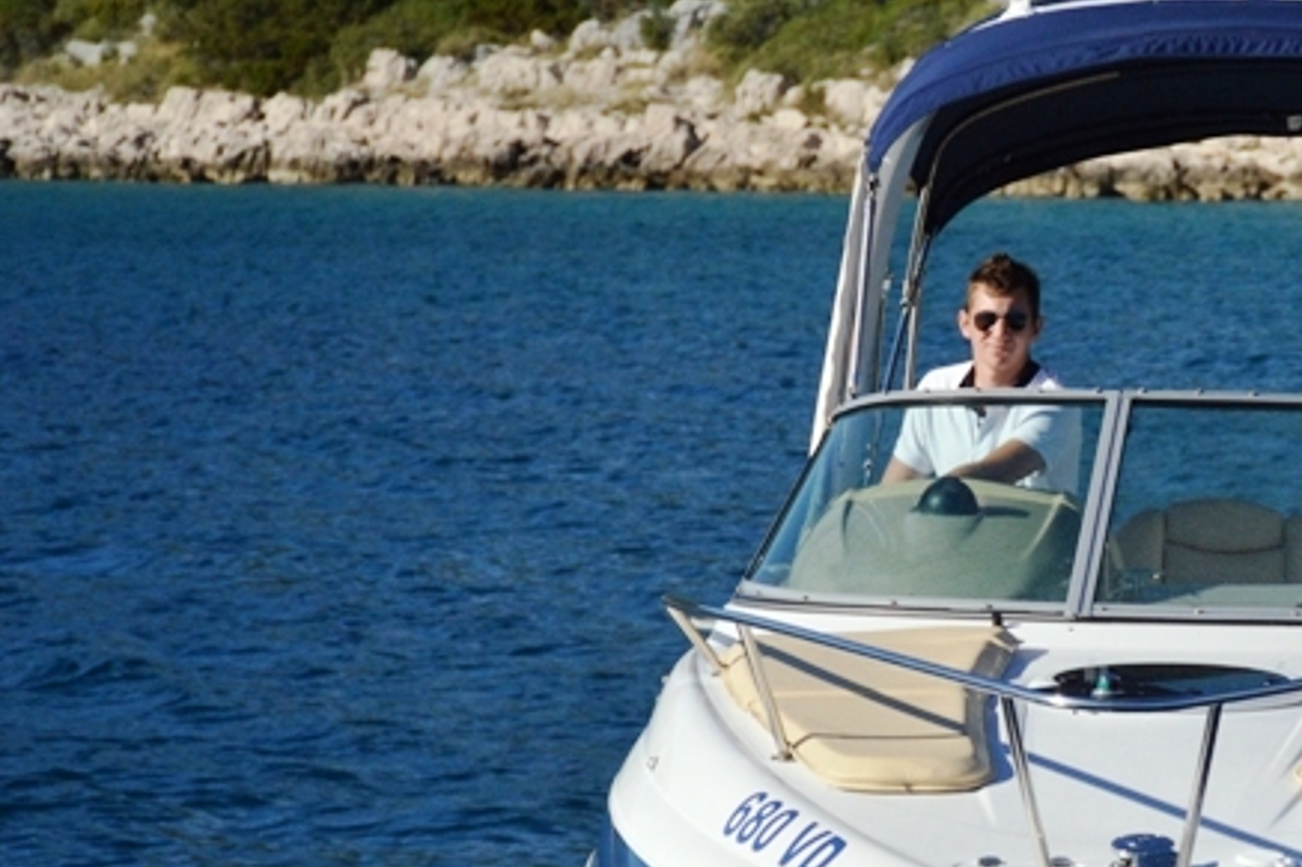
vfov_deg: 5.9
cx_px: 1269
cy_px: 682
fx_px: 8388
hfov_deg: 8.8
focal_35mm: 232
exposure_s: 1/4000
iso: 360
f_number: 5
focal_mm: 75
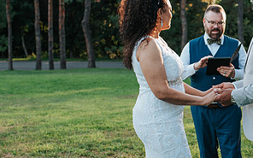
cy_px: 83
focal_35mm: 77
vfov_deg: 16.9
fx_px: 531
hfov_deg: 25.8
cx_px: 234
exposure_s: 1/1250
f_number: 3.2
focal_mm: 35
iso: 1000
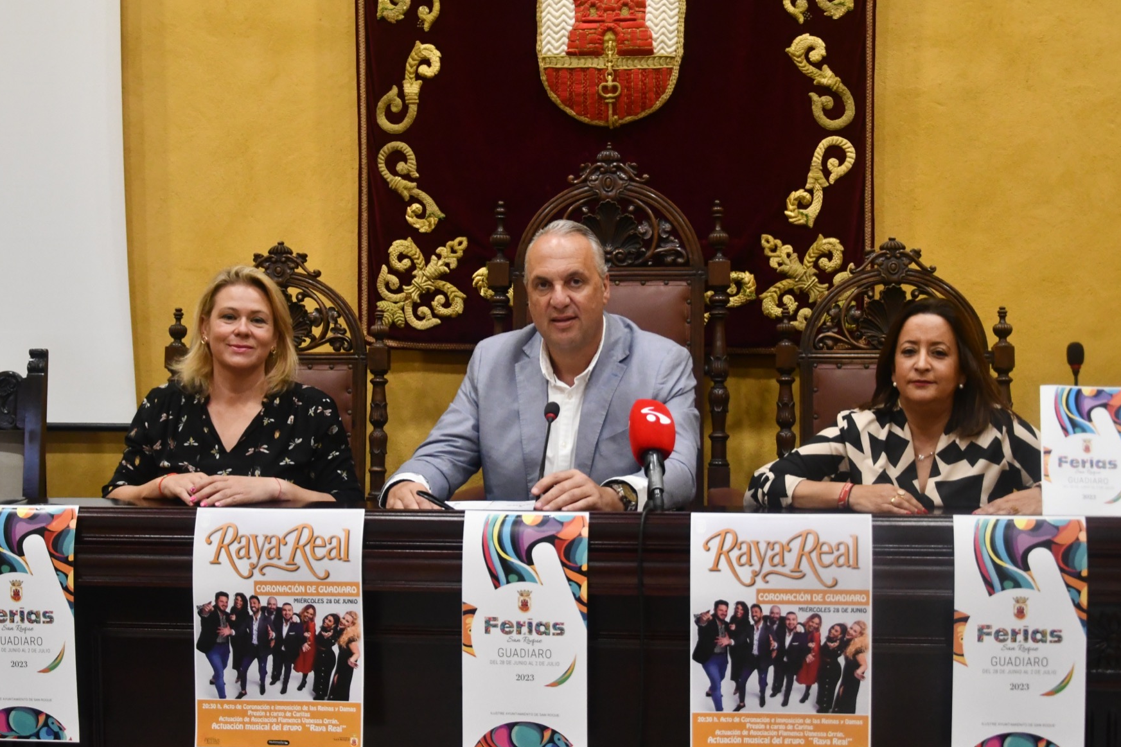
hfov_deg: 36.2
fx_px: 1712
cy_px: 397
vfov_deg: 24.6
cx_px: 543
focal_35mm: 55
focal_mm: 32
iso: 3200
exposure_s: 1/100
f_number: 4.2
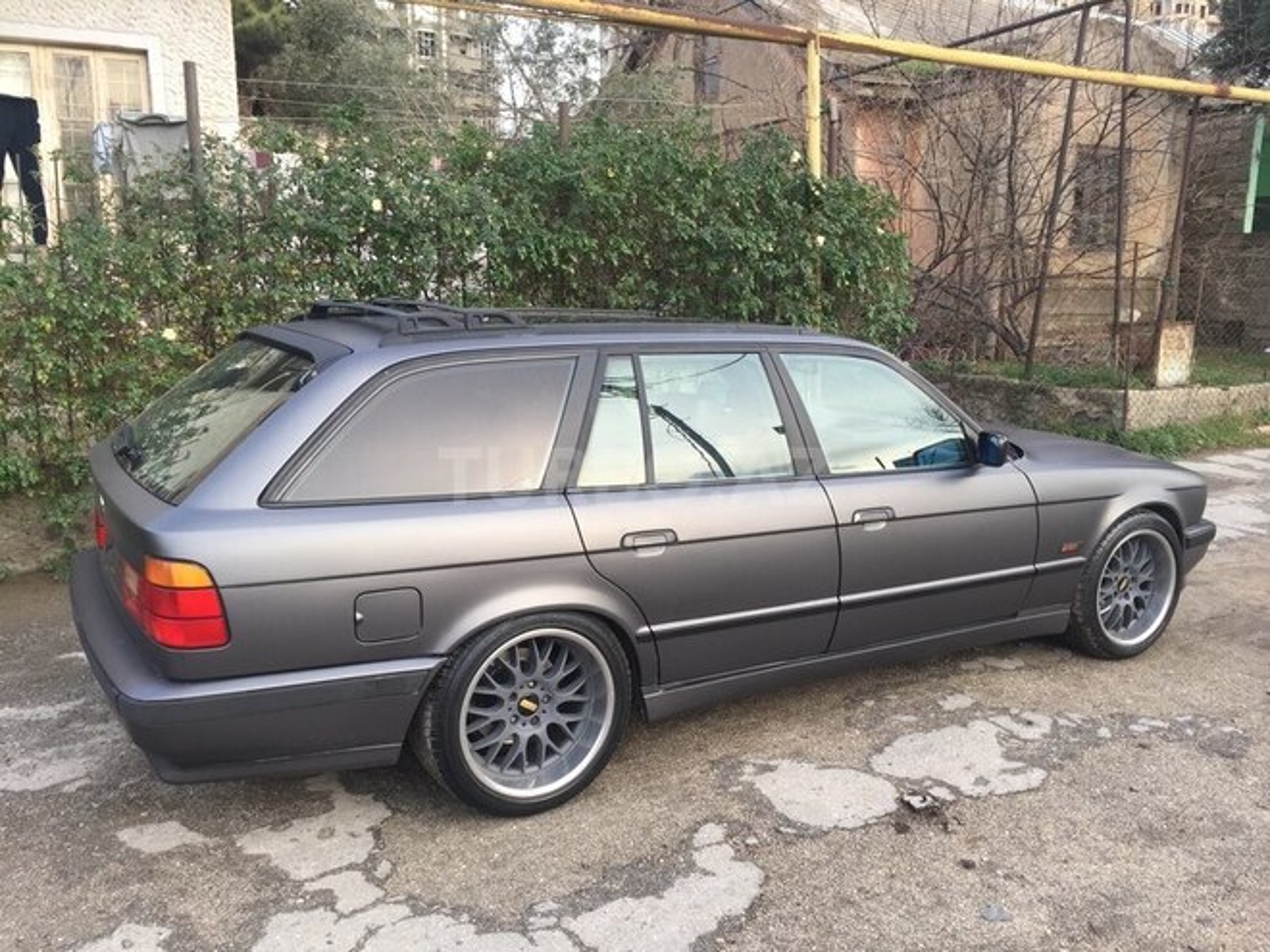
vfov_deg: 48.2
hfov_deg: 61.7
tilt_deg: -9.5
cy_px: 476
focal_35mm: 29
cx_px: 635
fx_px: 1064
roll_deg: -0.1
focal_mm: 4.15
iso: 32
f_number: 2.2
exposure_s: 1/100
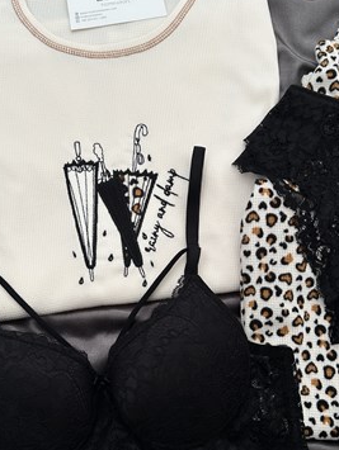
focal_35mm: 36
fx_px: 469
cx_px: 138
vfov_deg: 51.1
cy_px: 259
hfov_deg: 39.6
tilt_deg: -79.7
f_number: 1.78
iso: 80
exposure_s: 1/1517
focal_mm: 6.86
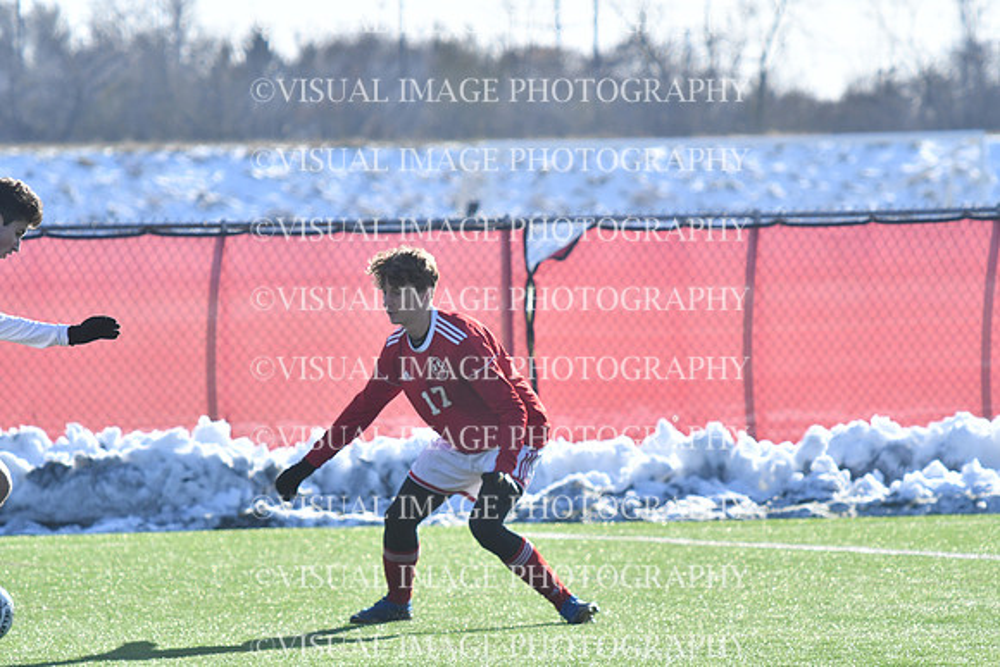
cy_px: 334
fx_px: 12502
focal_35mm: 450
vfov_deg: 3.1
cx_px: 500
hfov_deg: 4.6
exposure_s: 1/2000
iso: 800
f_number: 7.1
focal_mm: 300
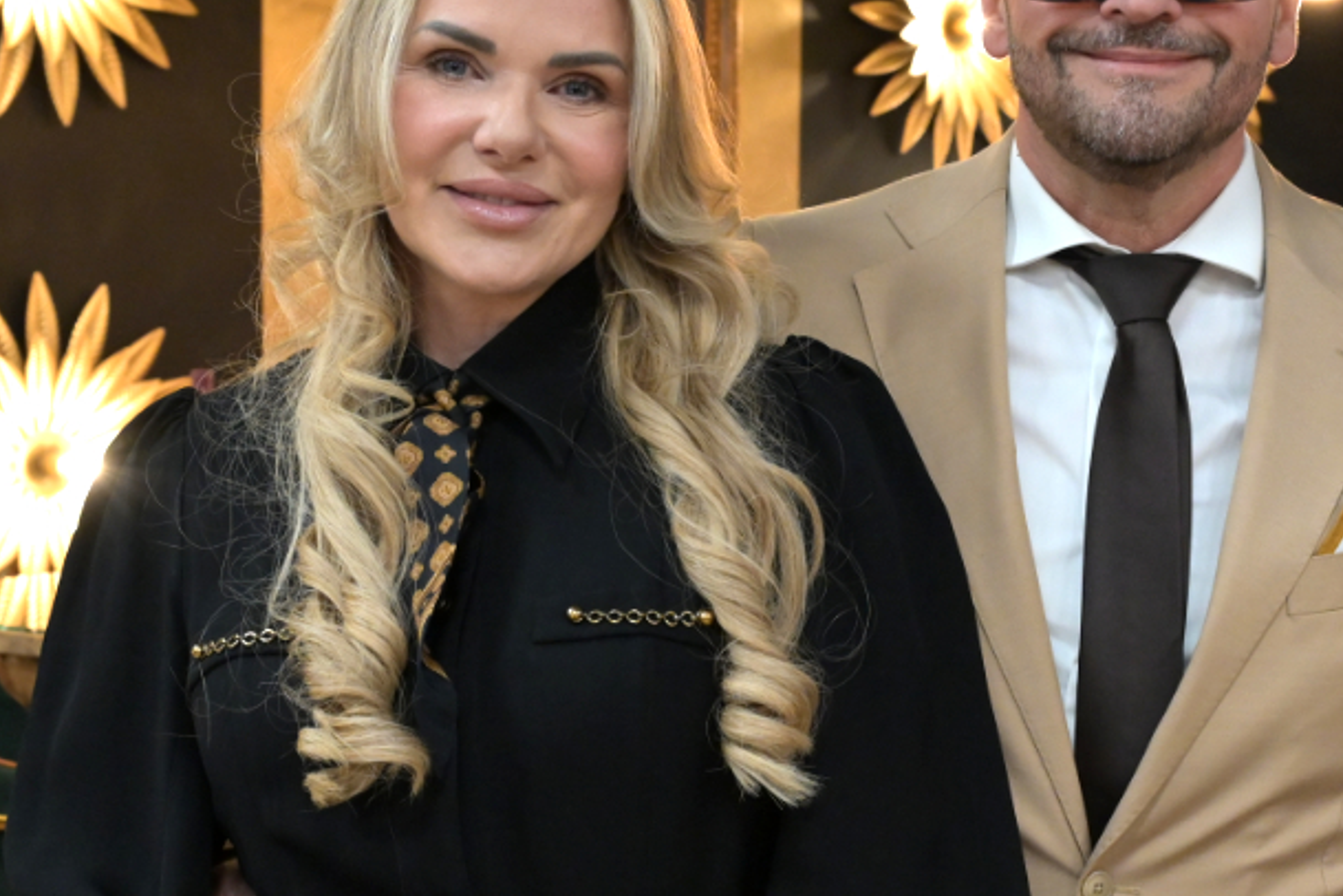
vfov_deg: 19.7
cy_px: 510
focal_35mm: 69
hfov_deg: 29.1
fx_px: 2574
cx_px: 869
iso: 5000
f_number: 7.1
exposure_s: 1/125
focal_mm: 35
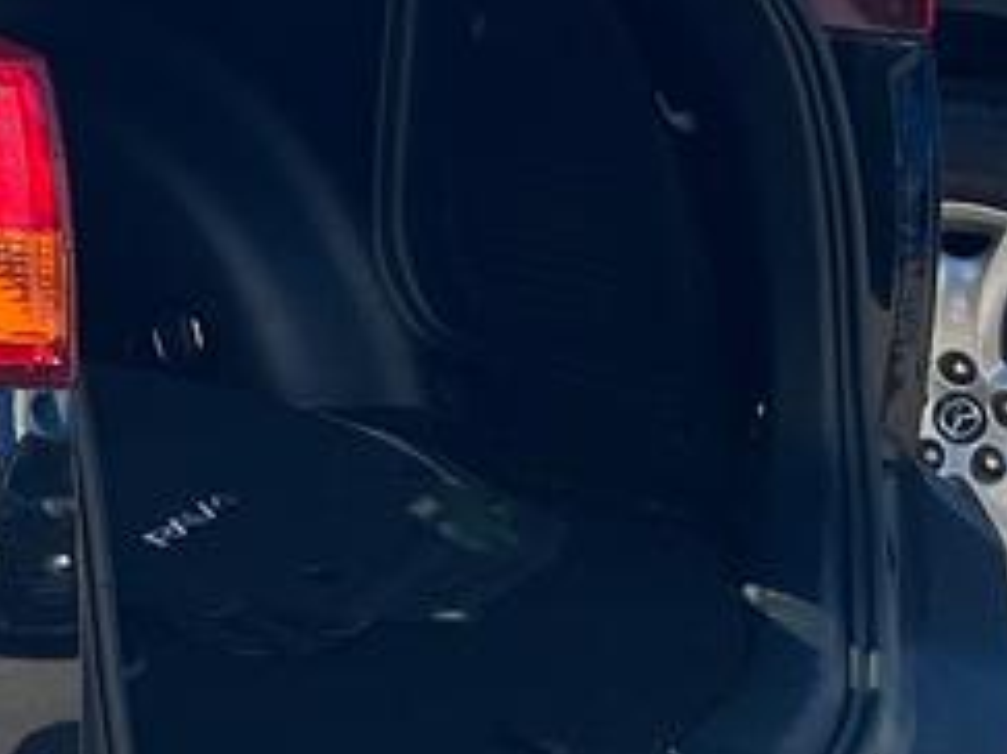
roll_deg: -0.8
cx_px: -477
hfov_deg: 13.6
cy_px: -207
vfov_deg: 10.6
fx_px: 3983
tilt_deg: -9.2
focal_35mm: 137
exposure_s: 1/1311
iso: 50
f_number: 1.5
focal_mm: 5.7
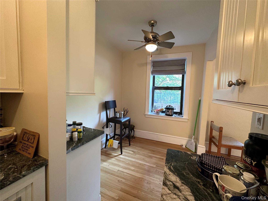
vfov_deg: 85.7
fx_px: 108
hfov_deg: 102.1
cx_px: 134
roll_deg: -2.7
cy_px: 100
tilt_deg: -5.0
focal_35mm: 14
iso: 250
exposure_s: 1/60
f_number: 2.2
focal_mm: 2.22
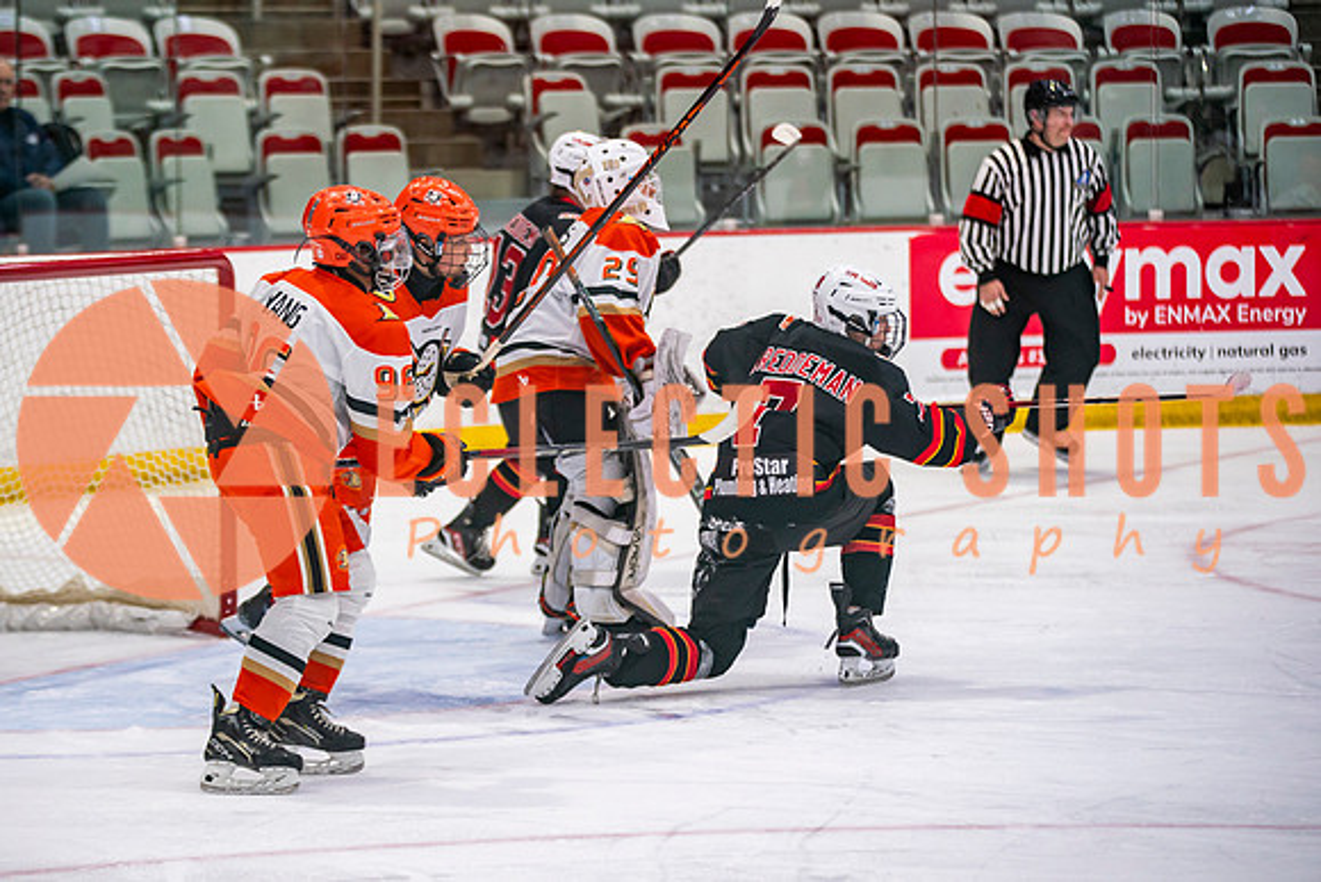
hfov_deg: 13.4
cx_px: 507
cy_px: 441
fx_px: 5611
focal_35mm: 153
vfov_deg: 9.0
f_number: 2.8
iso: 800
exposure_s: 1/640
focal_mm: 123
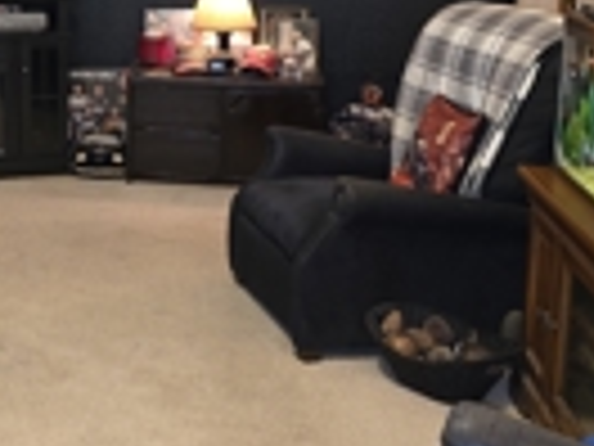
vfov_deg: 22.3
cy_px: 38
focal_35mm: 64
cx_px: 11
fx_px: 1098
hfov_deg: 28.5
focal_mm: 6.3
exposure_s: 1/13.4
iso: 125
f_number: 1.7
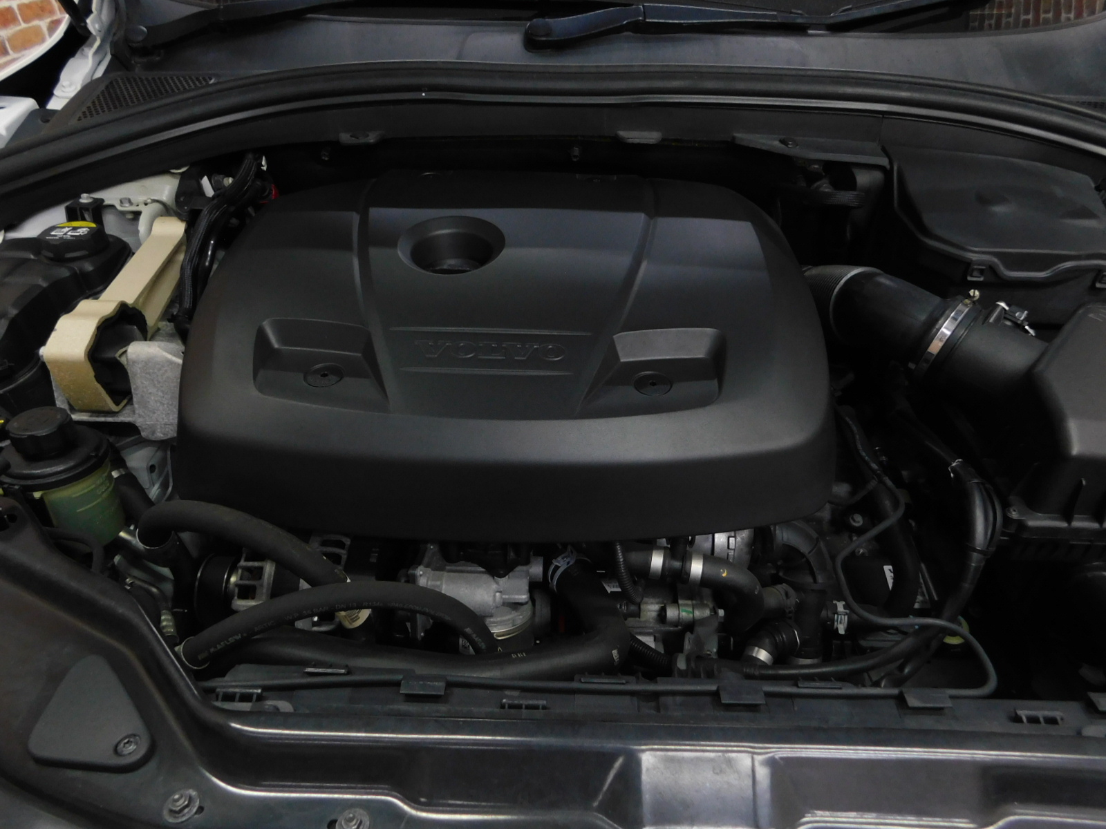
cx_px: 553
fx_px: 735
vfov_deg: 58.9
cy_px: 414
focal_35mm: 23
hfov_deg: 73.9
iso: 280
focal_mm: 4
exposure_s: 1/30
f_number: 3
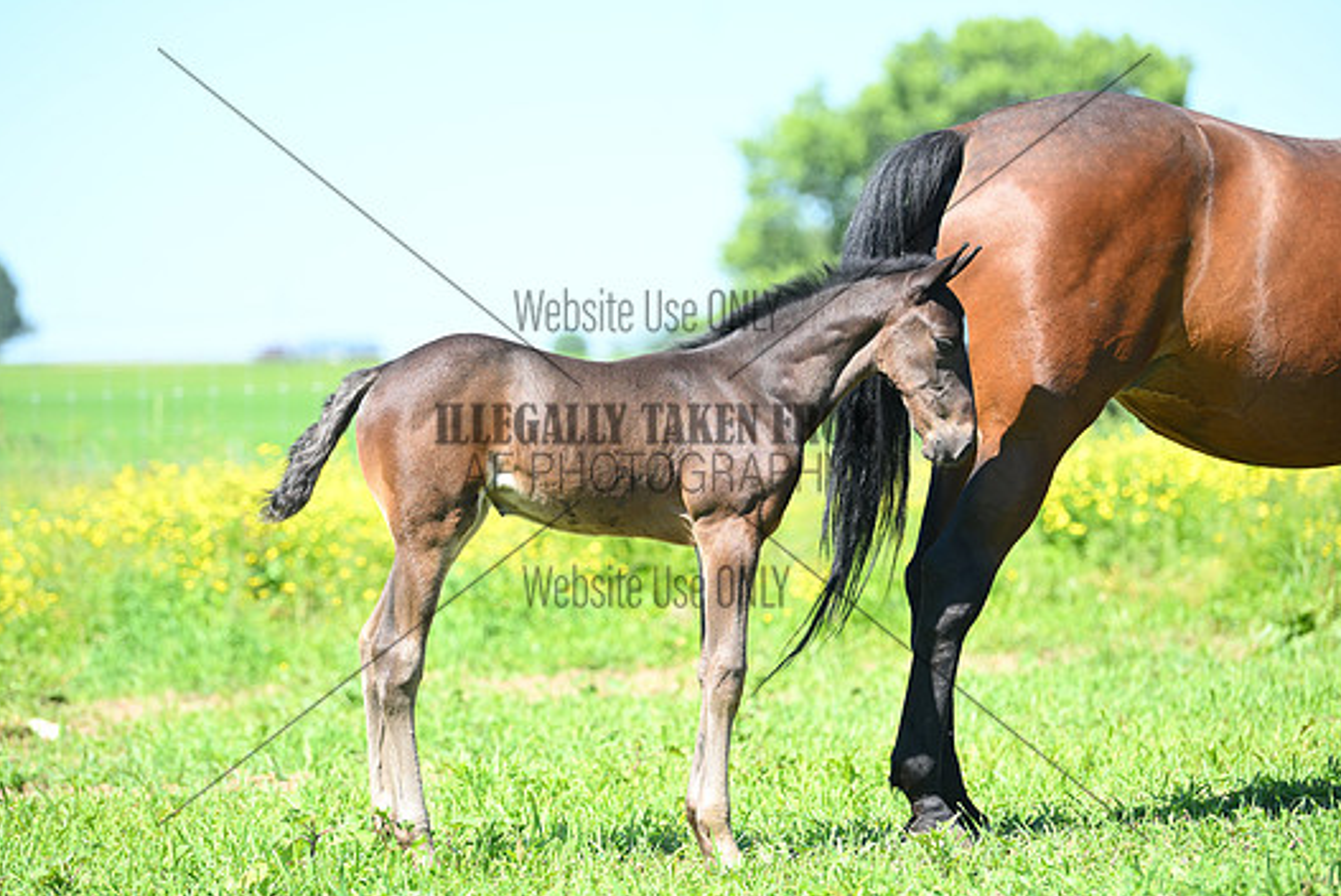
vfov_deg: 8.3
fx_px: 6149
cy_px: 444
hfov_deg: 12.4
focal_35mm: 165
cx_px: 657
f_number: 3.5
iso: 320
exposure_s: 1/1281
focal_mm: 150
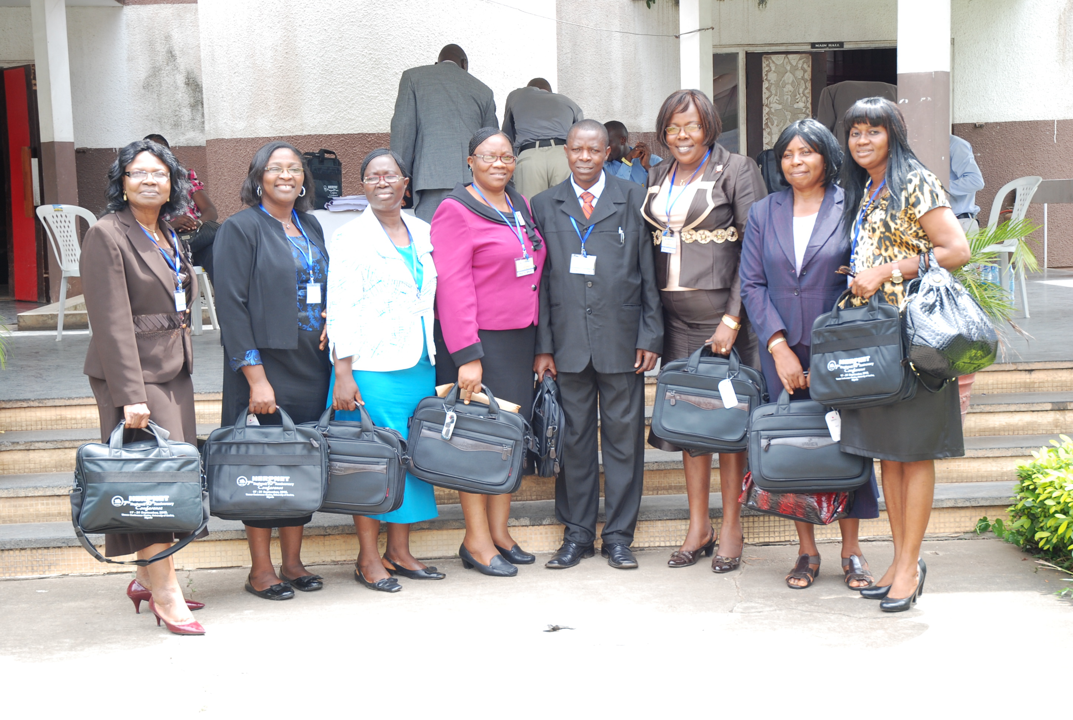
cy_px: 360
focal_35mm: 52
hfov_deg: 37.8
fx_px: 1568
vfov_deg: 25.9
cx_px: 536
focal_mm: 35
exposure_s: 1/90
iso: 200
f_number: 4.2
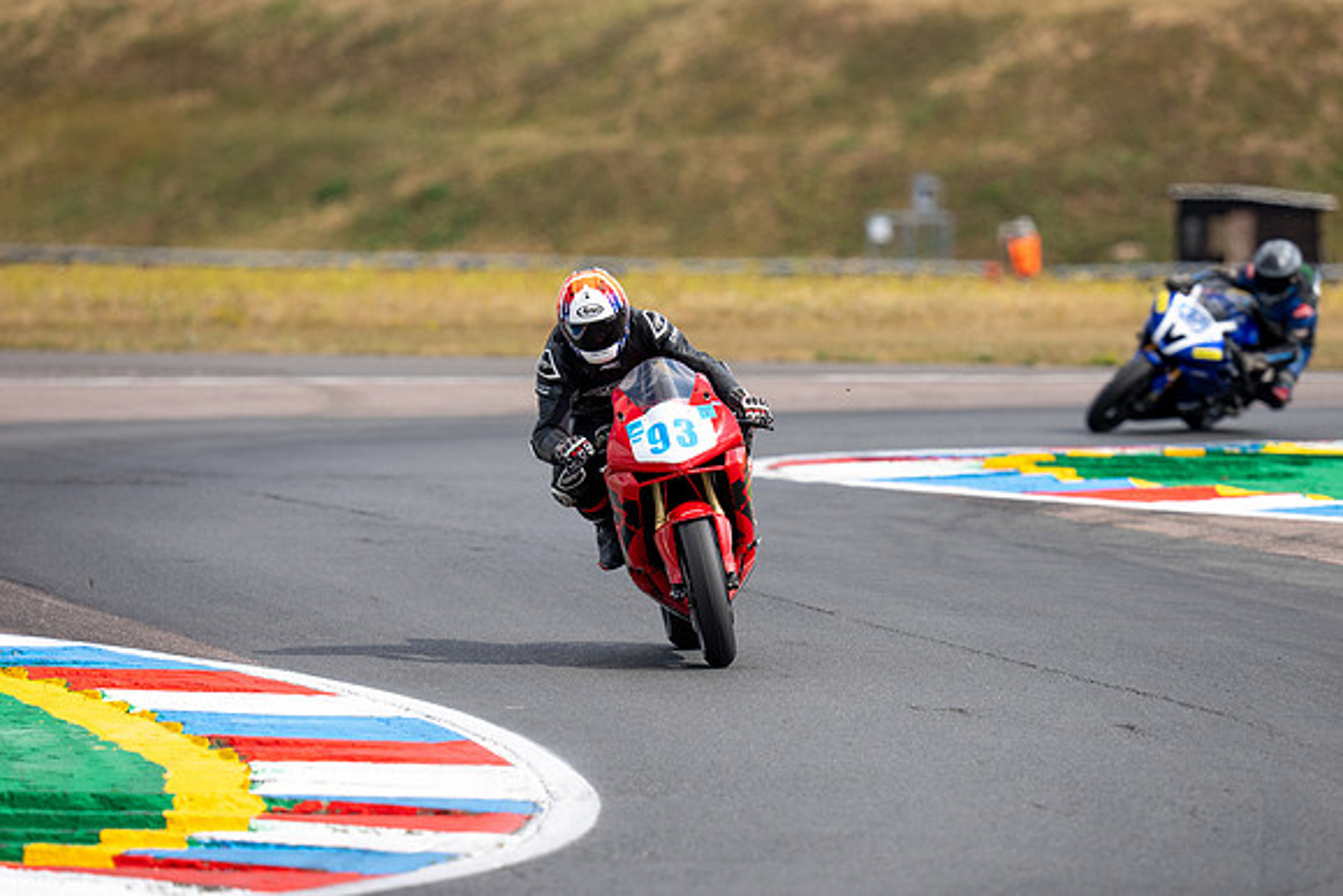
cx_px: 672
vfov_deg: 3.4
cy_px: 448
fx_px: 14925
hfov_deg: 5.2
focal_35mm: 400
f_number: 4.5
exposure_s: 1/400
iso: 64
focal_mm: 400
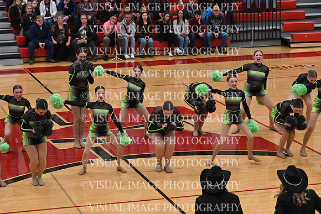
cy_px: 107
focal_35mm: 105
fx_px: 936
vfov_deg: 13.0
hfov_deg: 19.5
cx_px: 160
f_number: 4
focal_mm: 70
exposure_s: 1/400
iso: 6400
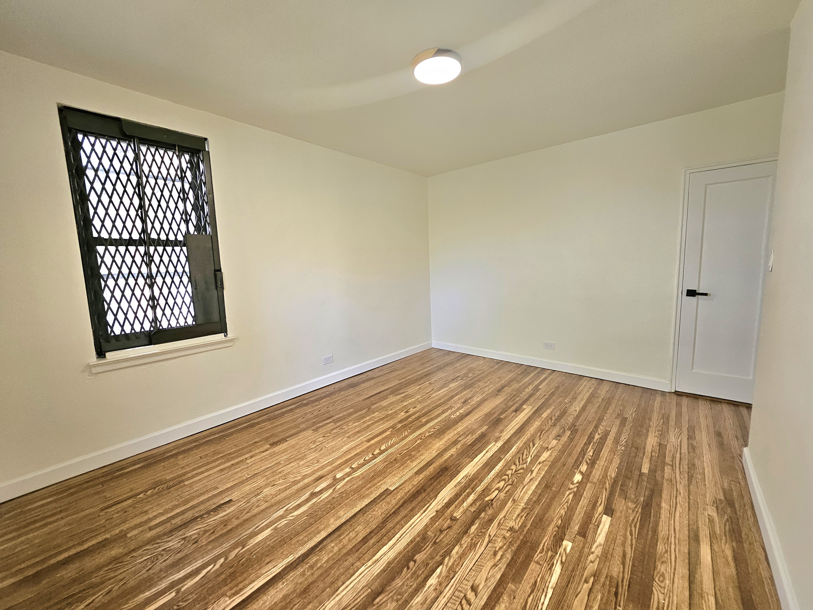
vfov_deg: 89.9
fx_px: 305
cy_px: 305
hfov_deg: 106.2
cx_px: 406
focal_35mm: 13
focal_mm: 1.7
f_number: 2.2
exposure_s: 1/60.2
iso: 160
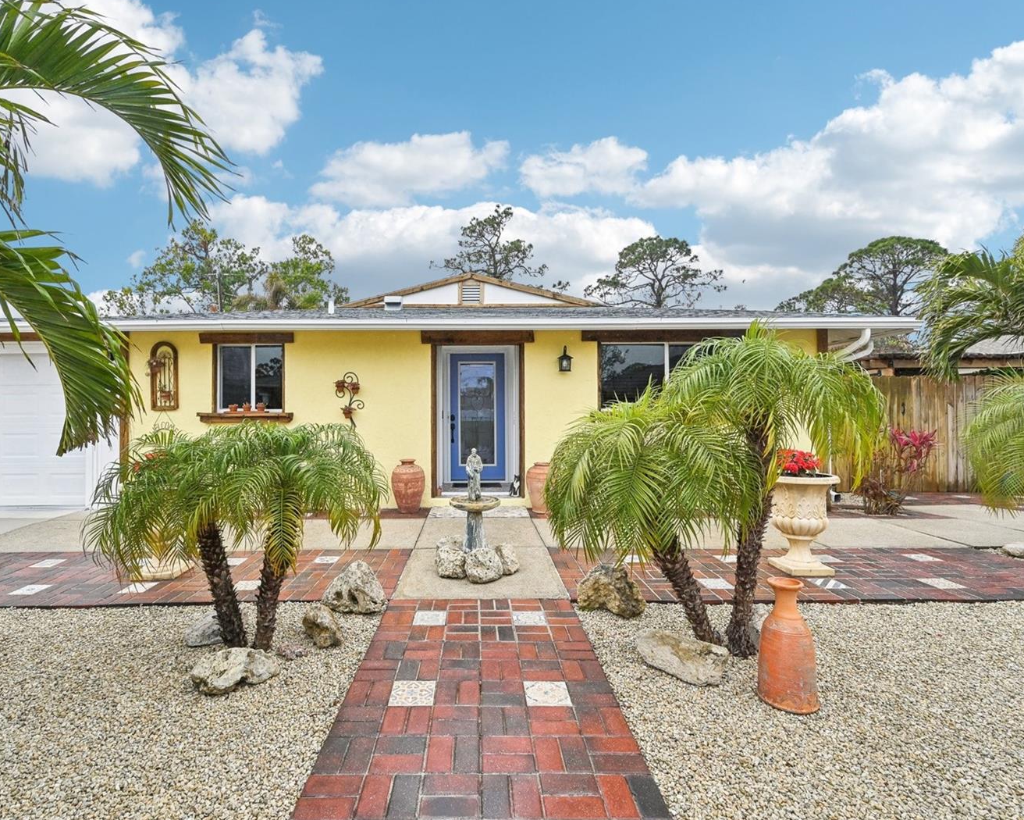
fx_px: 485
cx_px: 470
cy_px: 406
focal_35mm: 16
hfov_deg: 92.9
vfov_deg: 80.4
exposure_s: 1/640
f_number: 8
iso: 400
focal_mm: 14
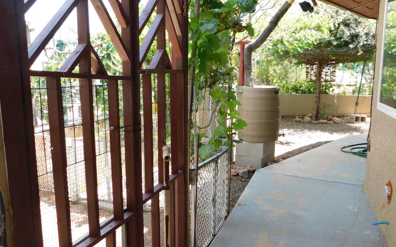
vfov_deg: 41.8
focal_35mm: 30
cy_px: 123
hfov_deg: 62.6
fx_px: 324
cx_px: 228
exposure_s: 1/125
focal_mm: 4
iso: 125
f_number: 3
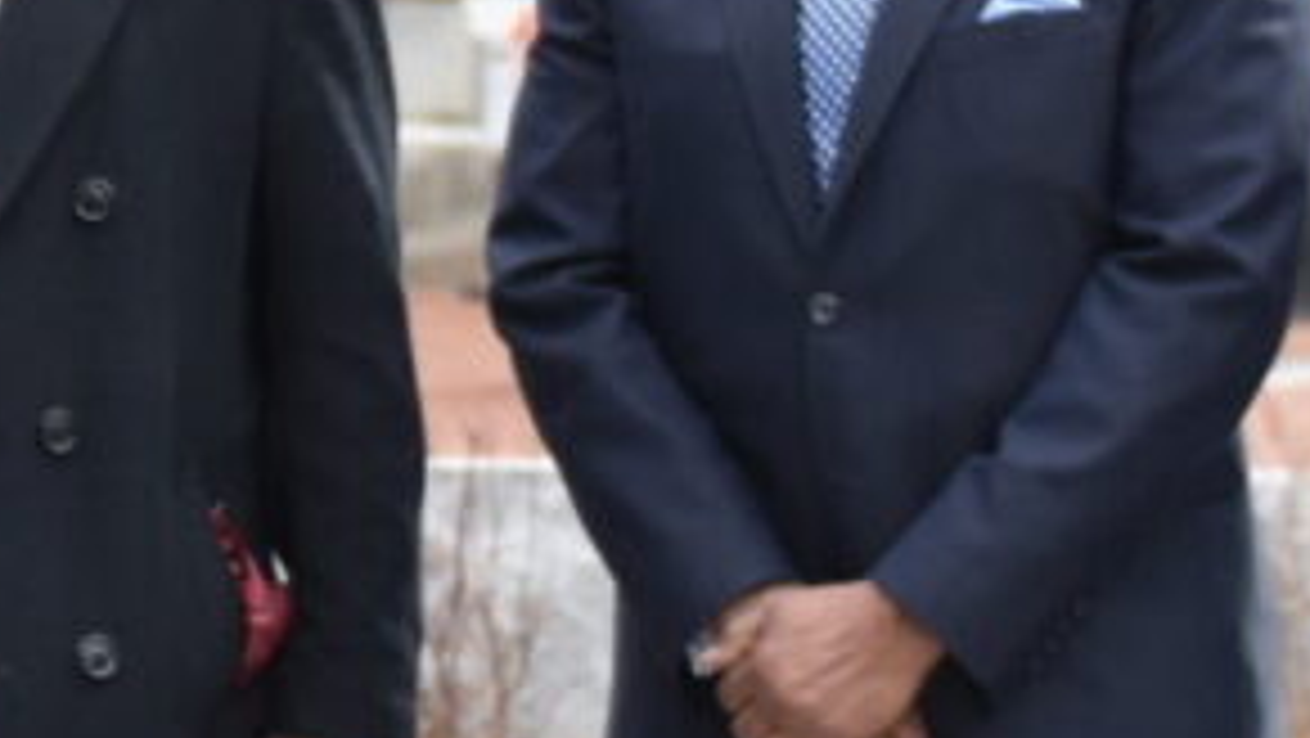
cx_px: -936
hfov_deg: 7.9
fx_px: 9209
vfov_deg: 4.6
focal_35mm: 265
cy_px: -212
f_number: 3.2
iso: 400
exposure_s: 1/1000
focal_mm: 32
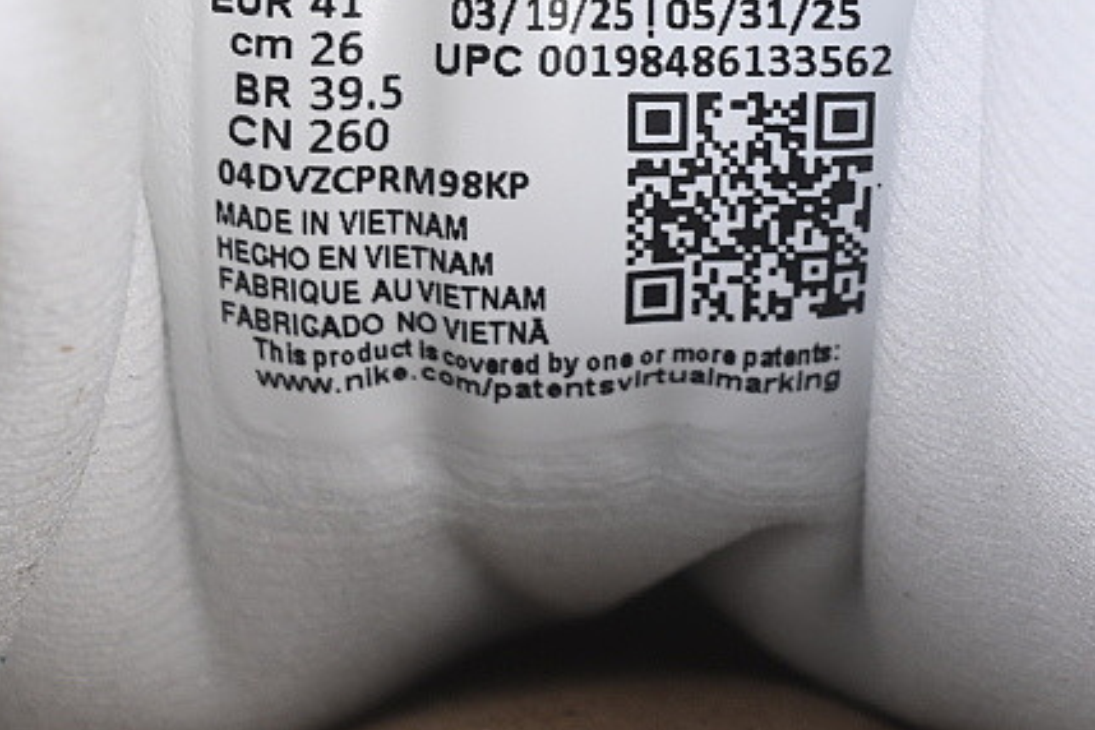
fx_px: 5748
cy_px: 222
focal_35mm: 189
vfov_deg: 7.3
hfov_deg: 10.9
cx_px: 574
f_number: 8
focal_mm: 50
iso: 160
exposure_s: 1/80
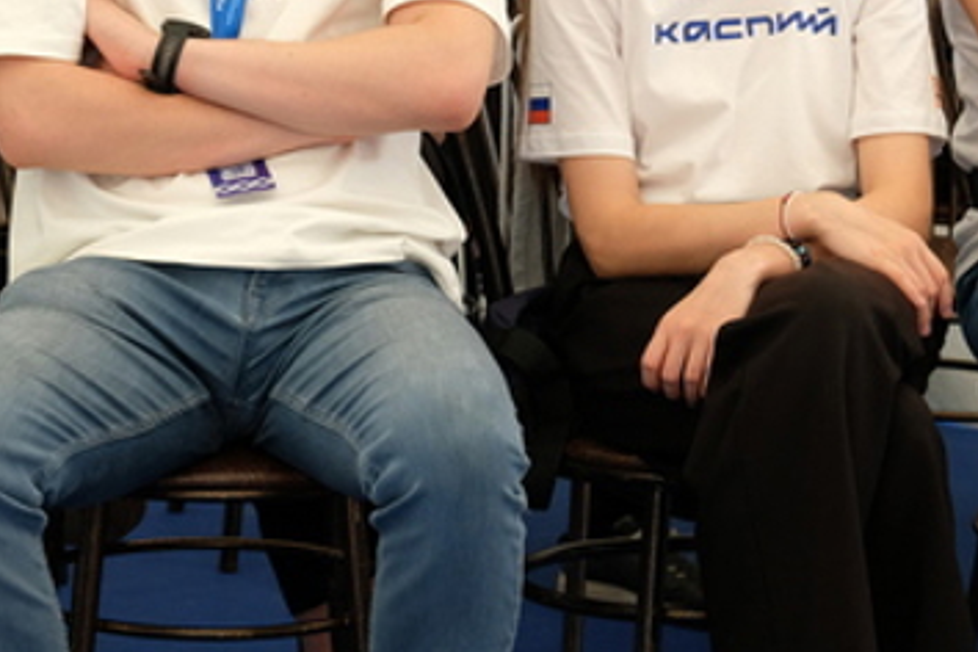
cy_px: 52
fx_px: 4781
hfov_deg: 11.7
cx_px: 638
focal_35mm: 176
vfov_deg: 7.8
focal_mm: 55
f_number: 5.6
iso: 1000
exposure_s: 1/400
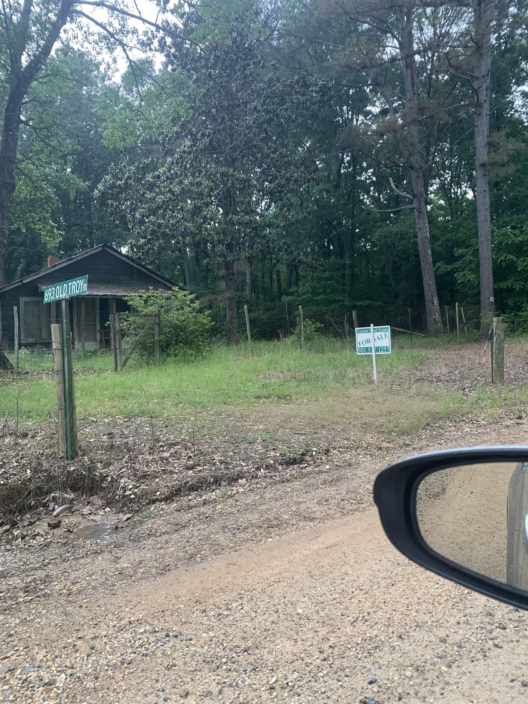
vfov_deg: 67.3
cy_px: 352
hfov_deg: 53.1
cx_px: 264
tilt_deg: -1.8
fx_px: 529
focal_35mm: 26
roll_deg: +3.5
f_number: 1.8
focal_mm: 4.25
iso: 100
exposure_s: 1/75
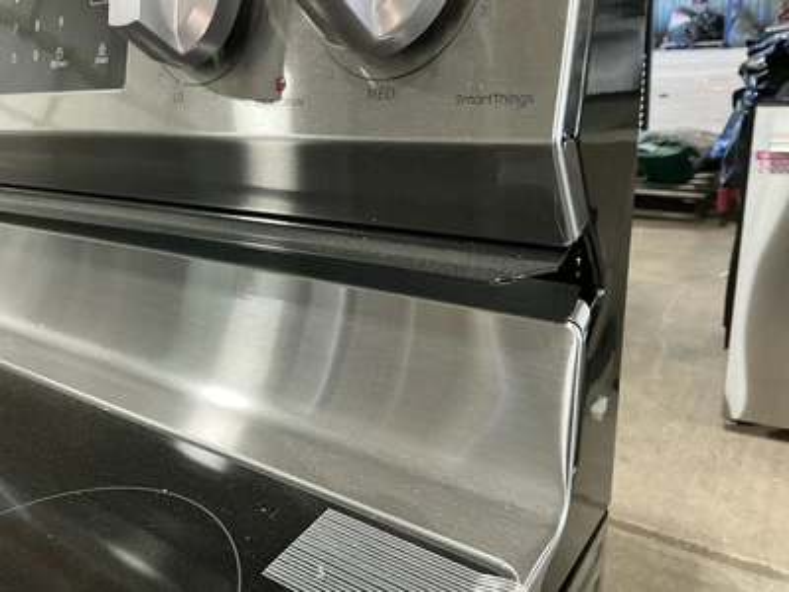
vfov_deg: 49.7
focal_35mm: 28
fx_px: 638
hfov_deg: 63.4
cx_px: 394
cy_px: 296
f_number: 1.8
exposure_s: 1/60
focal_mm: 3
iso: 250
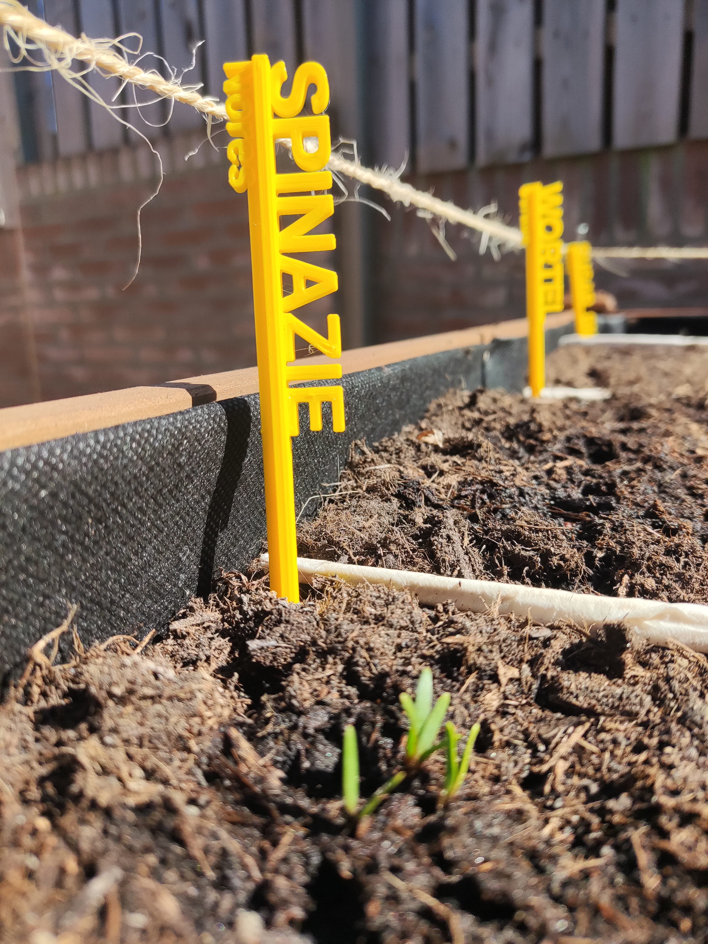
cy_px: 472
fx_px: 709
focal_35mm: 26
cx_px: 354
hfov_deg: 53.1
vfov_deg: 67.3
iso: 50
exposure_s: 1/1063
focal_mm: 4.74
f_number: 1.79
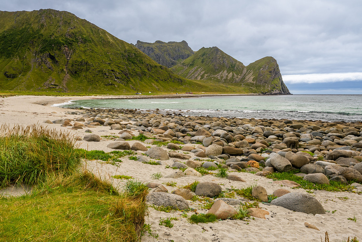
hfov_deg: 67.5
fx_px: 271
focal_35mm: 27
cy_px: 121
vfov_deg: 48.0
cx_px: 181
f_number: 10
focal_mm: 26
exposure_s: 1/30
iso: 200
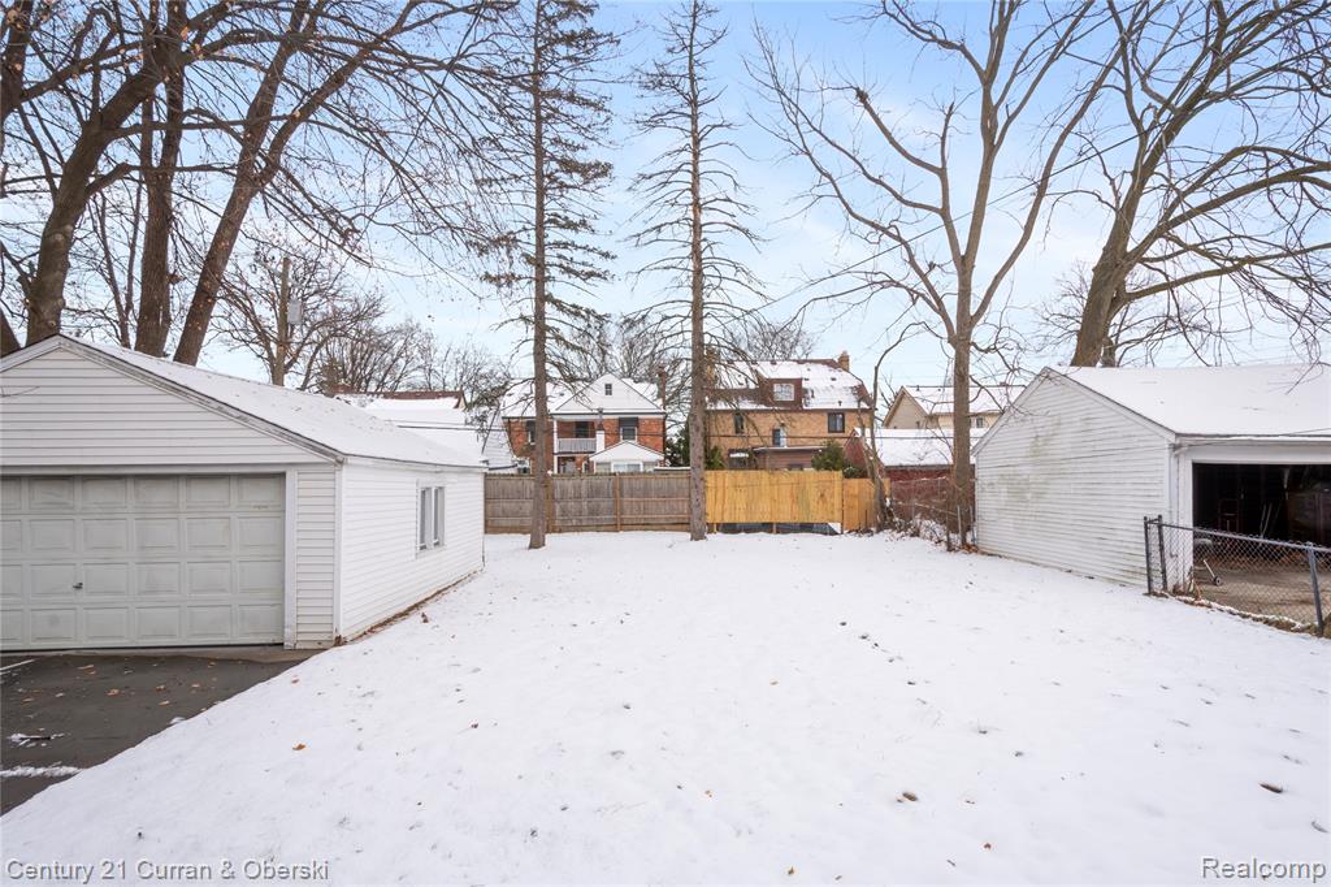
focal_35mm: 15
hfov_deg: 100.4
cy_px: 444
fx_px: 554
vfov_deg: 77.3
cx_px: 666
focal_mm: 10
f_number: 11
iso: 100
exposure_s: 1/15
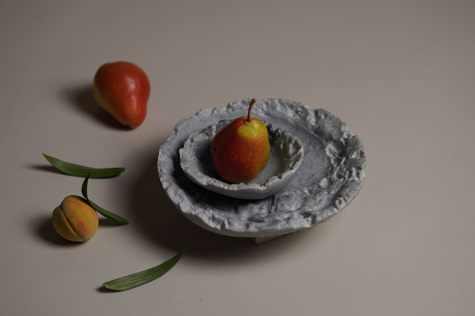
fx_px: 1682
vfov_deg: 10.8
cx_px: 238
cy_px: 158
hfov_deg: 16.1
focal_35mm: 128
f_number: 2.2
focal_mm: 85
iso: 100
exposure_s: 1/60
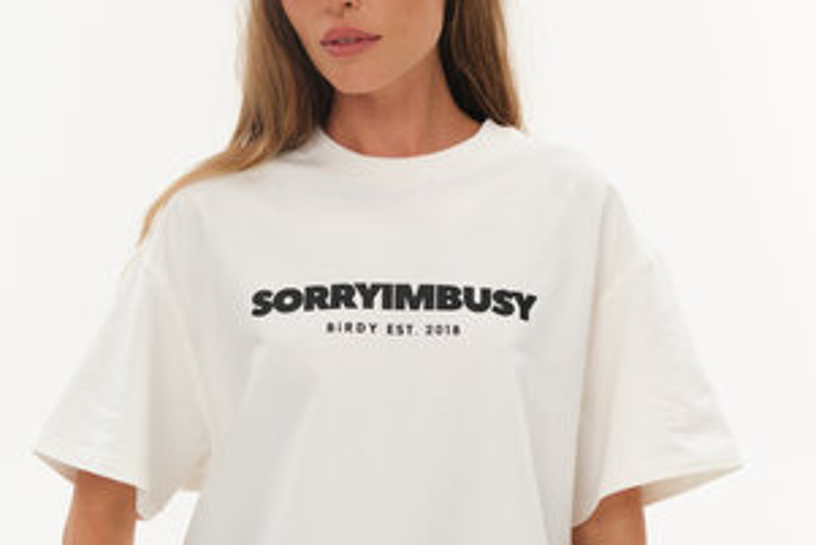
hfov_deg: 23.6
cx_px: 385
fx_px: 1950
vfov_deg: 15.9
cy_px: 390
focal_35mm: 86
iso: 200
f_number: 6.4
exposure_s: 1/125
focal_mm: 35.8
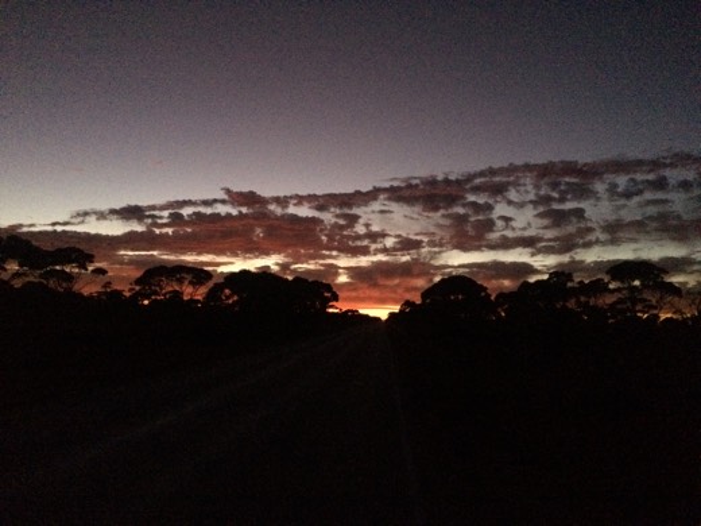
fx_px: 587
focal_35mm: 29
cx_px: 350
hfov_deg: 61.7
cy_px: 263
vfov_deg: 48.2
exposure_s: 1/15
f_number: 2.2
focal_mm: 4.15
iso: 1250
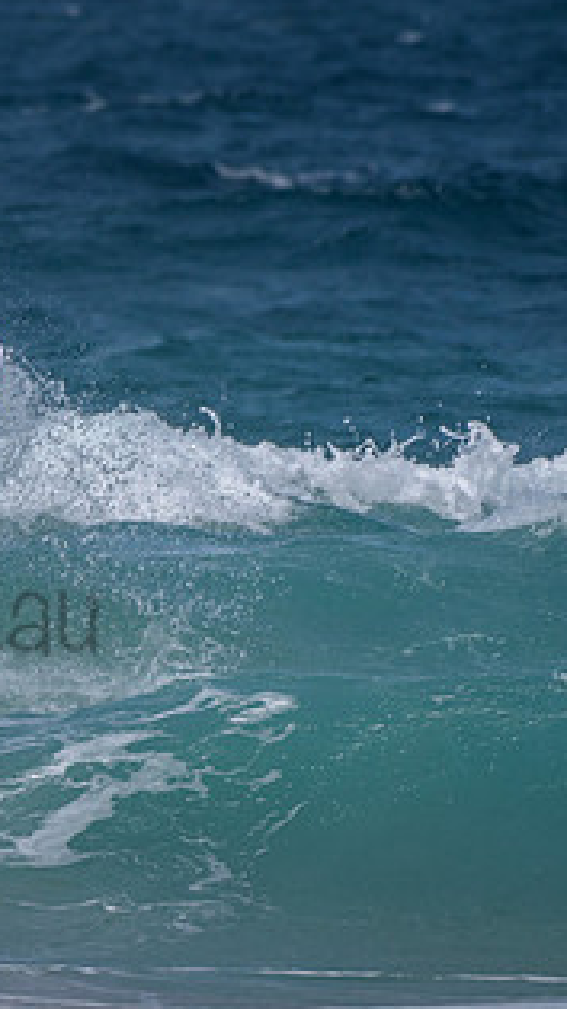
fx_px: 31698
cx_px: -238
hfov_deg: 1.0
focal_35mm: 1185
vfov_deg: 1.8
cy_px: 530
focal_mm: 500
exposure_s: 1/2000
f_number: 5.6
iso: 80
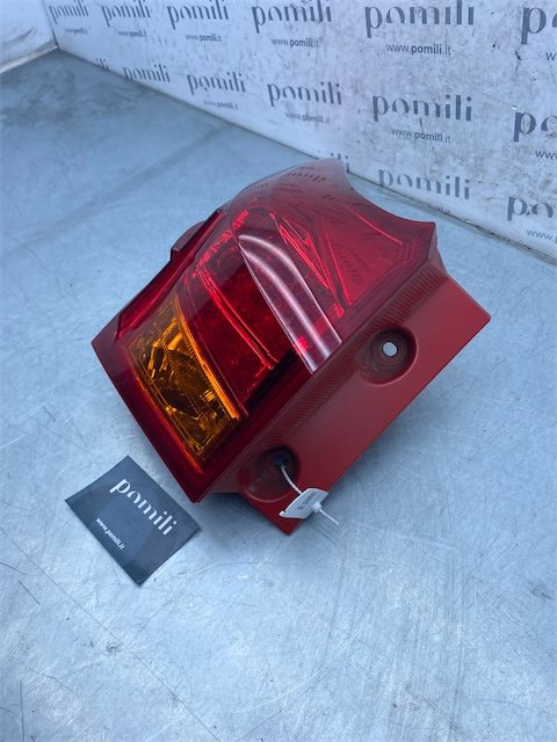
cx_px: 278
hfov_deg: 53.1
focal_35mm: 26
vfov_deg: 67.3
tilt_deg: -52.9
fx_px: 558
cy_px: 371
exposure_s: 1/827
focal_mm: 4.25
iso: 32
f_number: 1.8
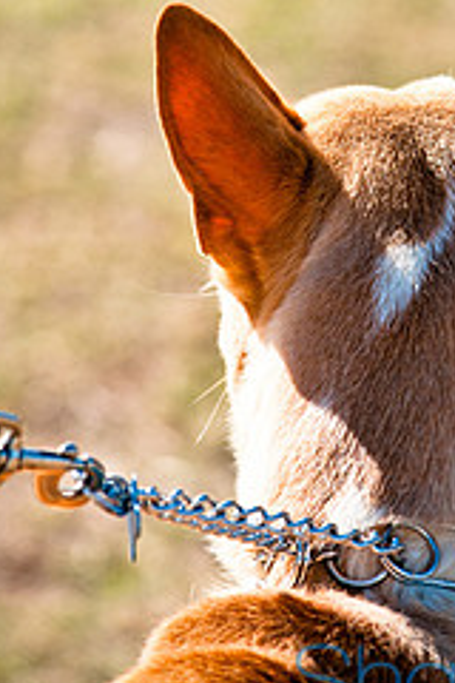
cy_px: 182
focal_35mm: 563
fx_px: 10673
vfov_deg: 3.7
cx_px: 317
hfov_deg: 2.4
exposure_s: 1/1600
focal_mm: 200
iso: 400
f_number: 5.6
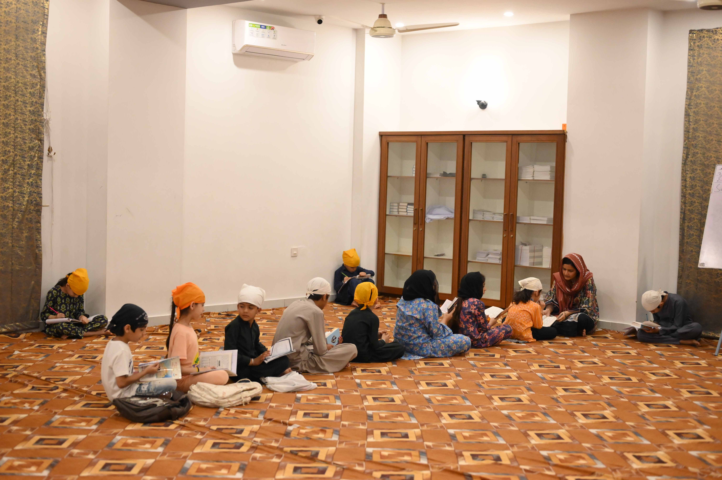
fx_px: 1002
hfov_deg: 39.6
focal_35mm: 50
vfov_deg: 27.0
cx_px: 361
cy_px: 240
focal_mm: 50
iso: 8000
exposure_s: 1/500
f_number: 2.5
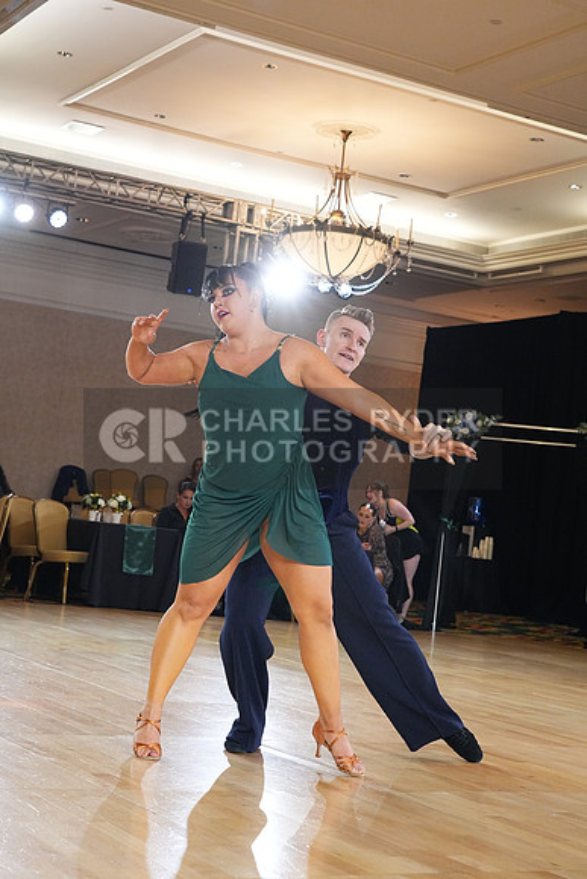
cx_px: 294
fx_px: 1393
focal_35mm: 57
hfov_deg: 23.8
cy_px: 440
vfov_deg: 35.0
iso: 5000
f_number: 6.3
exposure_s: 1/200
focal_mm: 57
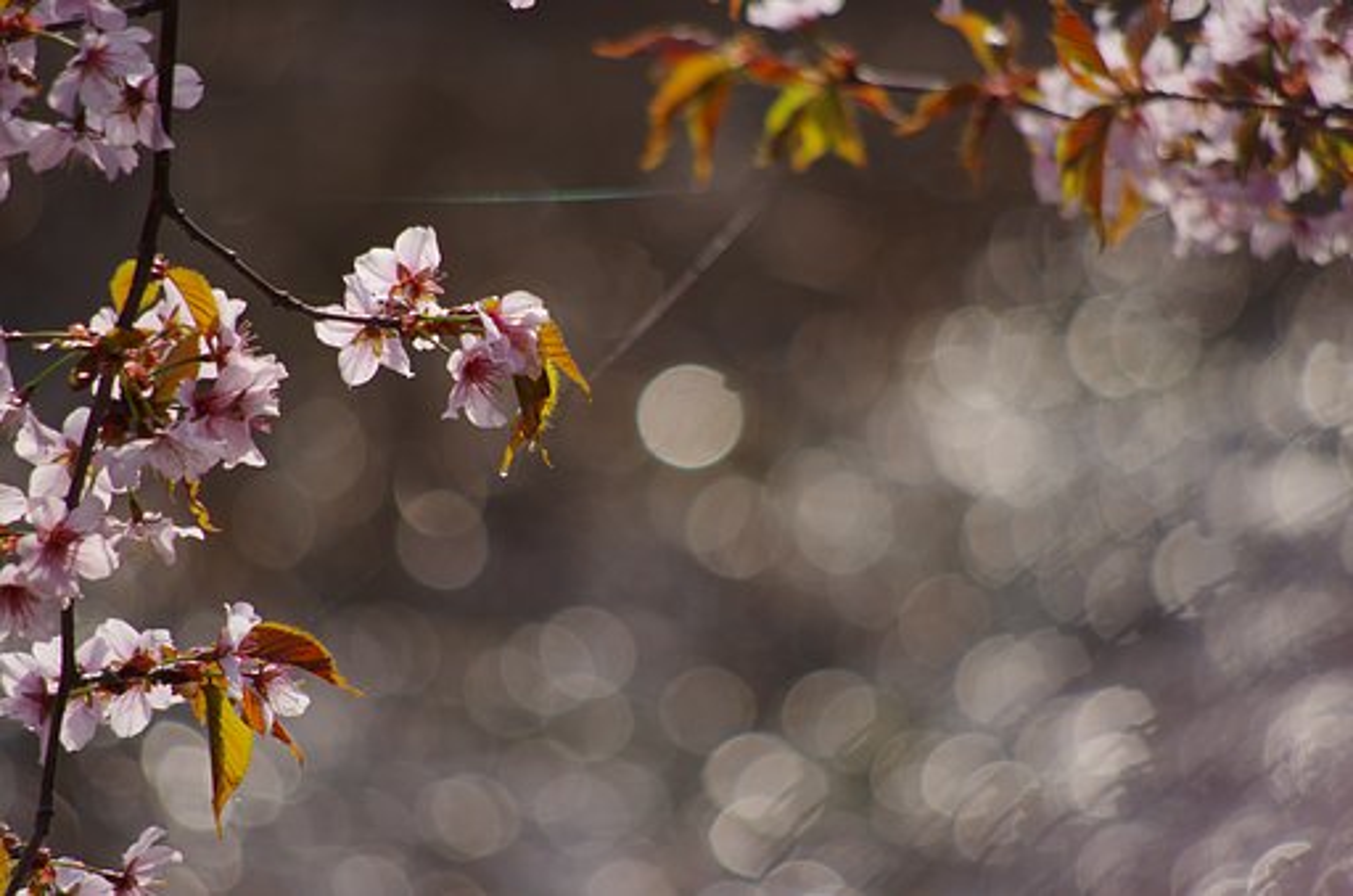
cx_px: 676
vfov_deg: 3.0
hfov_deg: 4.6
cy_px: 448
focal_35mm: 450
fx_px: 16876
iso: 200
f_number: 5.8
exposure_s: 1/200
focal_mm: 300
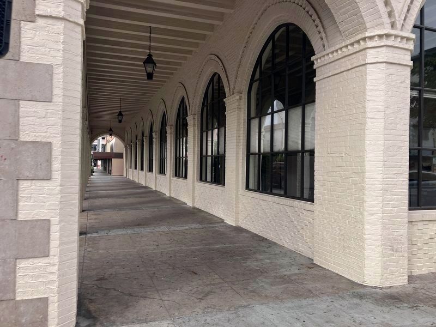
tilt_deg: +0.2
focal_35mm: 28
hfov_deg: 63.4
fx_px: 353
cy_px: 164
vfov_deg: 49.7
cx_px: 218
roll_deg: -1.1
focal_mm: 3.99
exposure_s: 1/725
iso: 32
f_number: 1.8
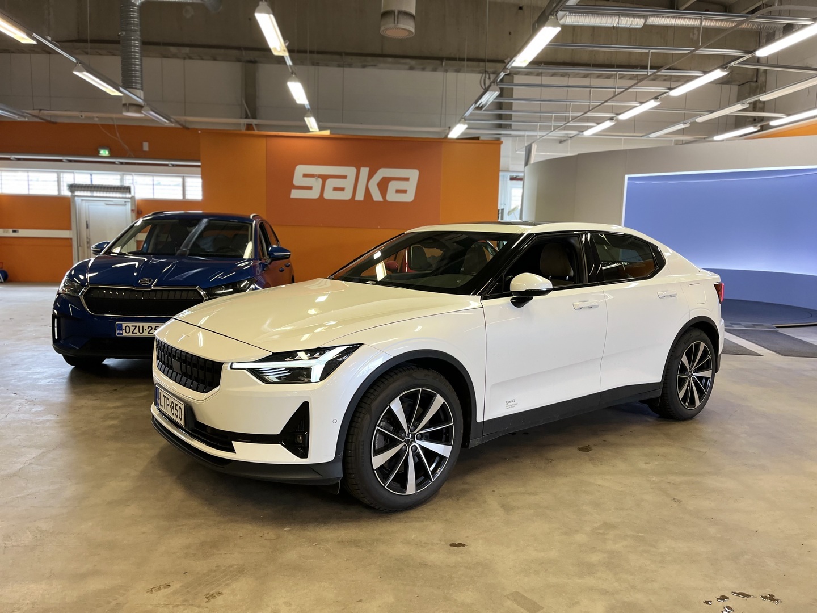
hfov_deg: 67.3
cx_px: 408
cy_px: 306
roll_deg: -1.9
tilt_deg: -7.2
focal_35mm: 26
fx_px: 614
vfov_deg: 53.1
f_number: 1.6
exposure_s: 1/100
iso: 125
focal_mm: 5.1
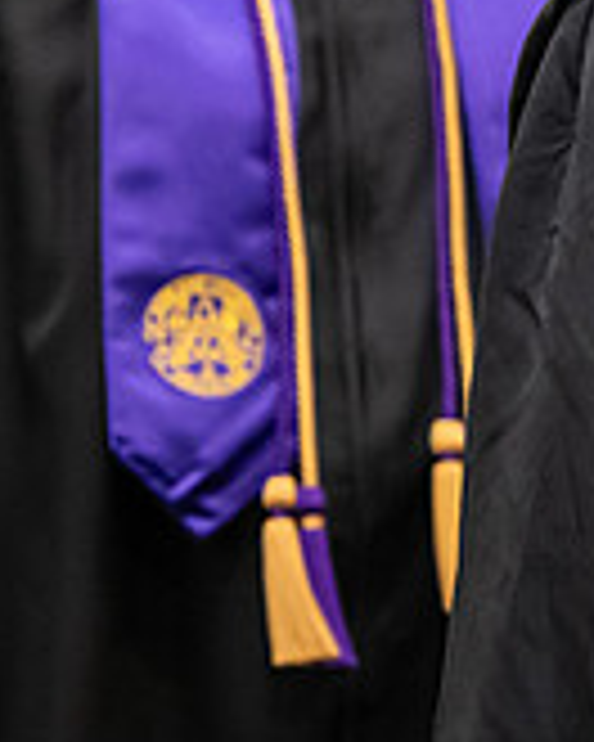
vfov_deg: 4.3
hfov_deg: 3.5
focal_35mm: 446
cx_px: 1030
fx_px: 9801
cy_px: -61
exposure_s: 1/200
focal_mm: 135
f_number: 3.2
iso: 3200
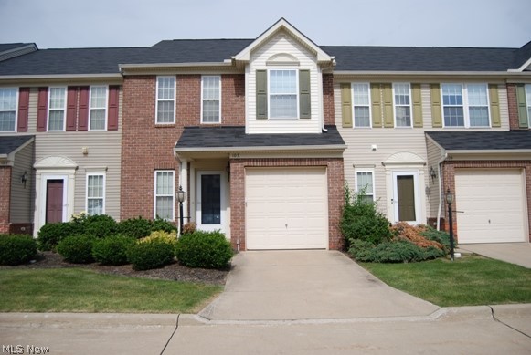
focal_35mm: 27
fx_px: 399
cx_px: 266
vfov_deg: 48.1
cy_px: 178
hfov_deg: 67.3
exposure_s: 1/1600
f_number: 3.5
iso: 100
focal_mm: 18
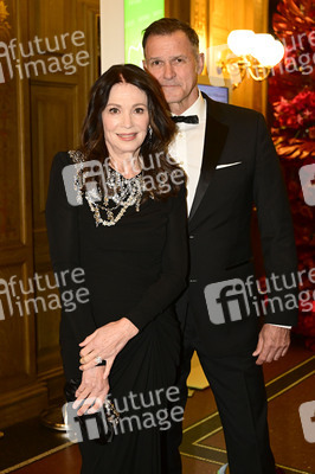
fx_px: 723
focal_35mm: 55
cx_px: 158
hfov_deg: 24.6
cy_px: 237
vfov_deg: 36.3
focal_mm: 55
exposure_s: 1/200
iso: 4000
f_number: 5
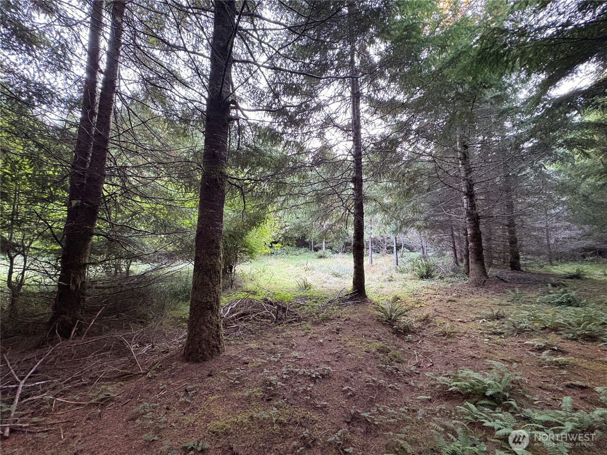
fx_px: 245
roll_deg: -1.3
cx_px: 304
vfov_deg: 85.7
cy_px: 228
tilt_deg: +2.6
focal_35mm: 14
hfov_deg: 102.1
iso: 640
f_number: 2.2
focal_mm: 2.22
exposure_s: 1/60
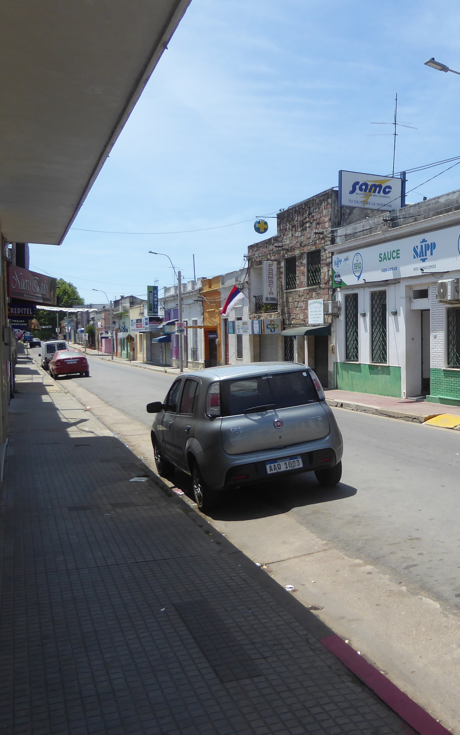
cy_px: 362
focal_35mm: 36
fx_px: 722
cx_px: 426
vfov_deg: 54.0
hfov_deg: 33.2
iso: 80
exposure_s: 1/800
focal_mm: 4.3
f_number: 3.3
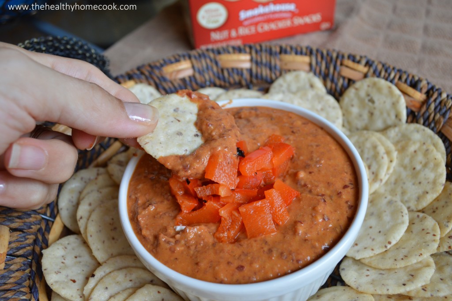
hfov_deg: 62.0
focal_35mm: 30
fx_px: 376
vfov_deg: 43.5
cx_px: 226
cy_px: 150
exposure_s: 1/40
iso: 400
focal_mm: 20
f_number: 6.3
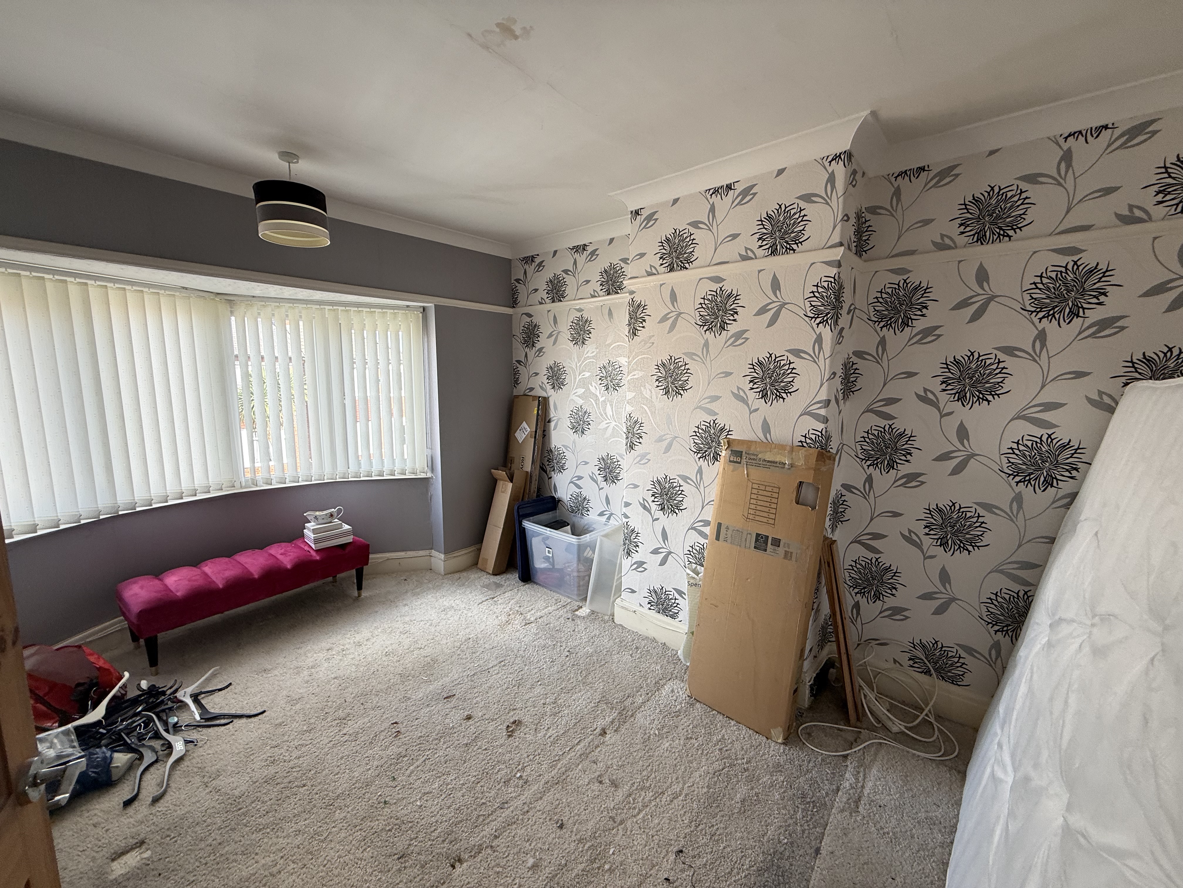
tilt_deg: -6.0
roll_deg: -1.4
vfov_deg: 85.7
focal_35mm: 14
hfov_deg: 102.1
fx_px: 478
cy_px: 444
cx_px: 592
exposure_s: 1/99
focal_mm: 2.22
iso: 64
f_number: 2.2
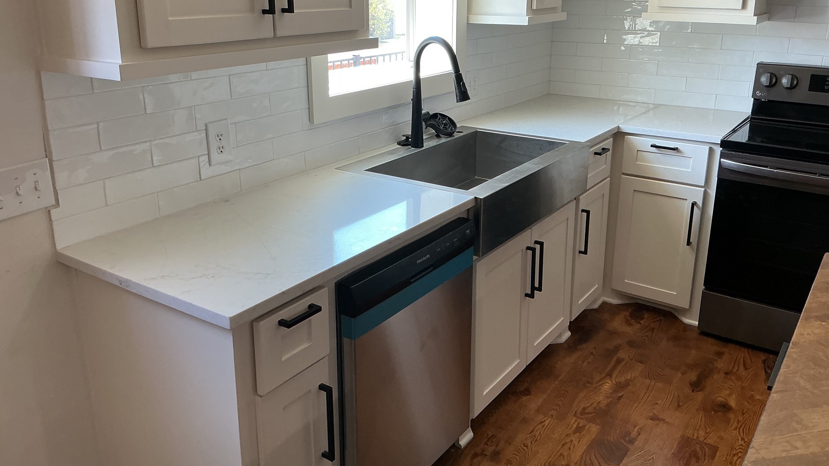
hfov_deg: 61.0
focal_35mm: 32
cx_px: 410
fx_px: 703
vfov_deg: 36.4
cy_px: 174
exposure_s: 1/60
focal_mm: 3
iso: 50
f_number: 1.8
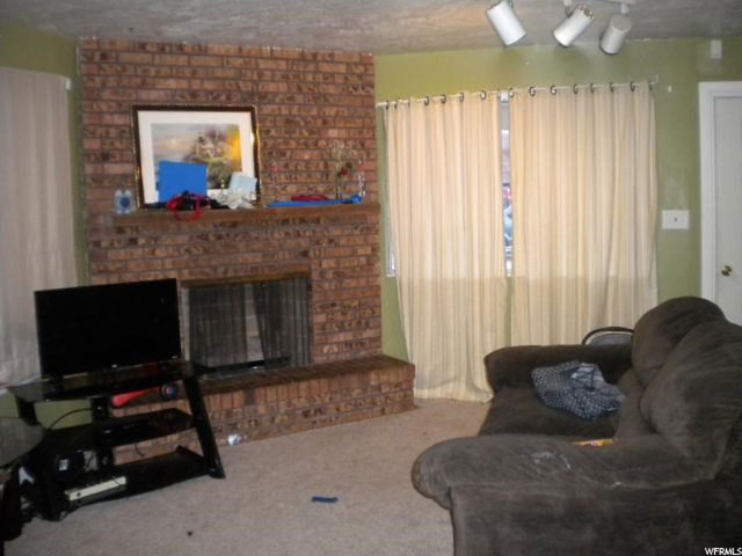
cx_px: 371
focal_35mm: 35
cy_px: 278
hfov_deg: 52.6
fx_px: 750
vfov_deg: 40.7
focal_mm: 6.3
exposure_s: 1/30
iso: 504
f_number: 3.1
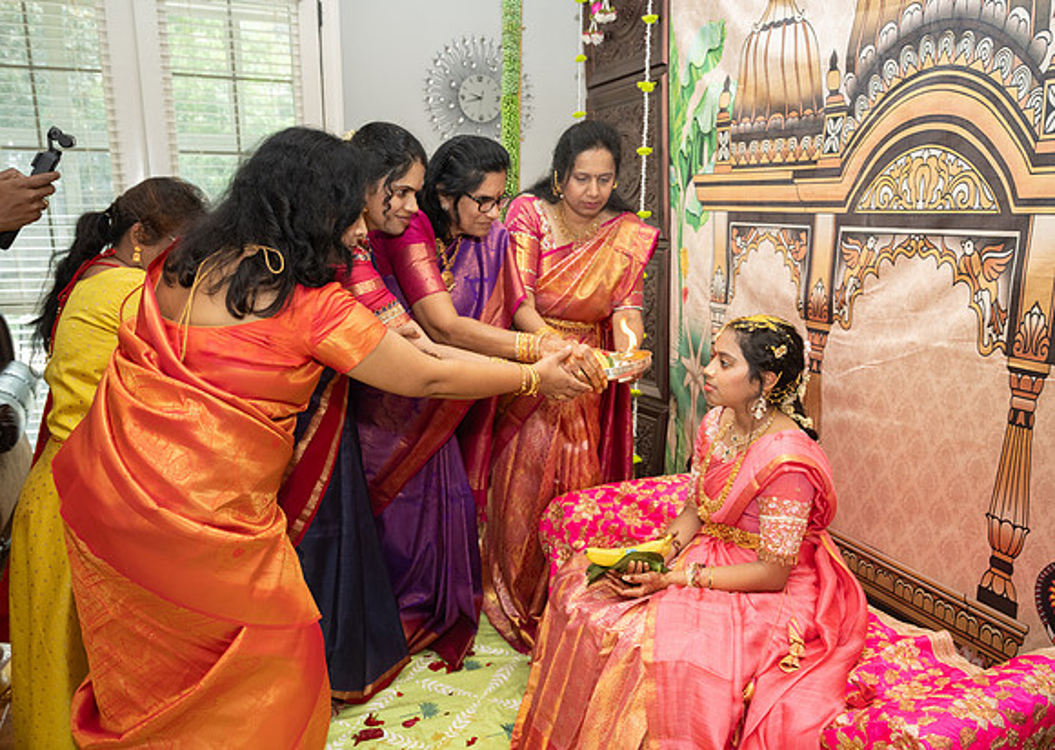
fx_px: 776
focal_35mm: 26
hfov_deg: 68.4
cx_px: 493
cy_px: 375
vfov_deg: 51.6
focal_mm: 24
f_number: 3.5
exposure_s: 1/160
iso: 800
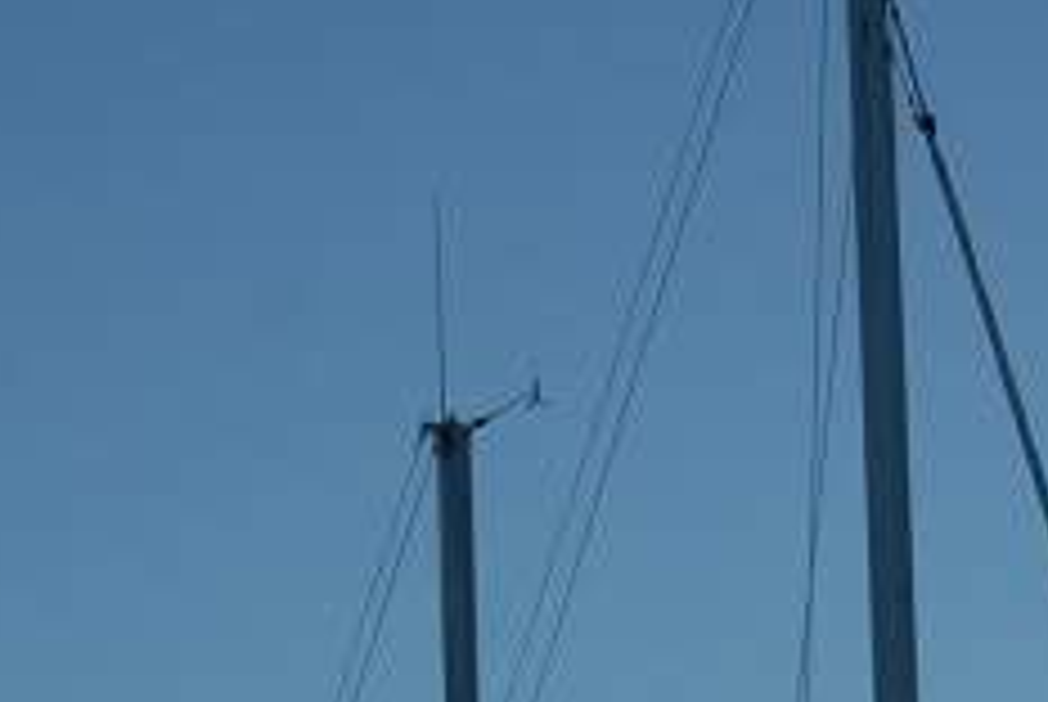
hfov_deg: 11.1
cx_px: 789
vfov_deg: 7.2
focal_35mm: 184
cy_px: 1449
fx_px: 5363
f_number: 10
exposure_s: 1/400
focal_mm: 28
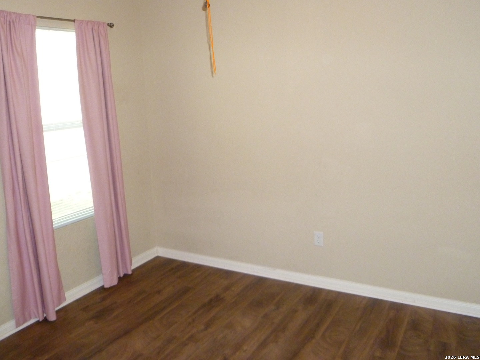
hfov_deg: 60.0
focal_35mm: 30
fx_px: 416
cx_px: 240
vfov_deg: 46.8
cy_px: 180
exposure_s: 1/60
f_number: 3.4
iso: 500
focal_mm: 5.4
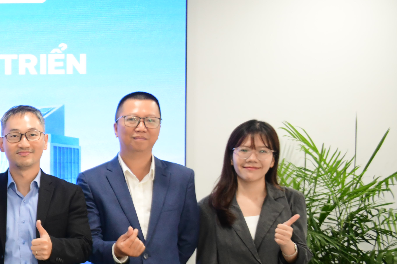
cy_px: 221
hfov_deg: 19.0
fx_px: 1036
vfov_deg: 14.4
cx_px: -203
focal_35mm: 94
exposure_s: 1/160
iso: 1600
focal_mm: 31
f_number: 2.8
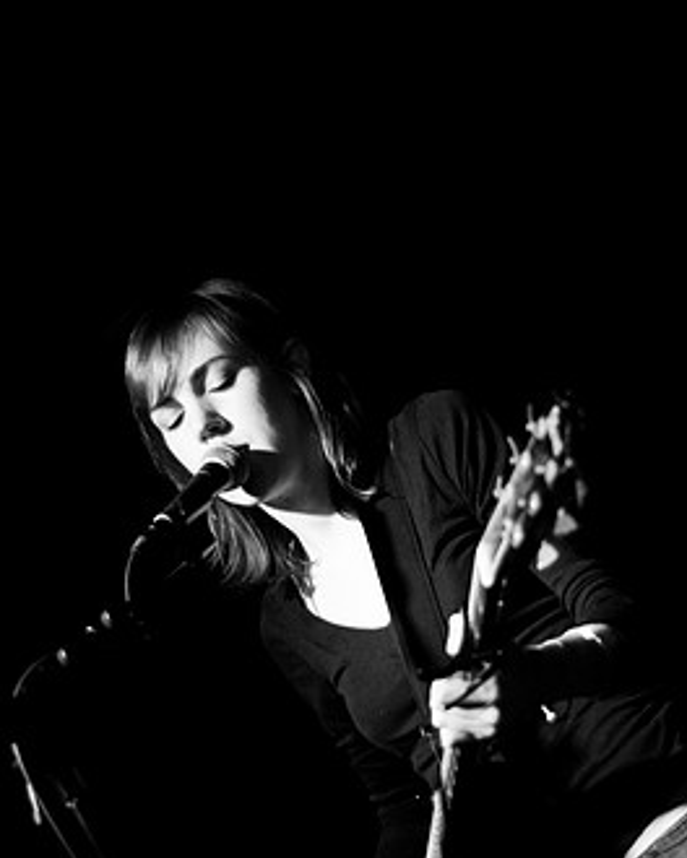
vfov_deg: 19.9
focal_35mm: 96
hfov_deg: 16.0
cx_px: 342
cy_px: 582
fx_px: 2440
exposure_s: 1/80
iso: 1000
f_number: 1.8
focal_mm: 50
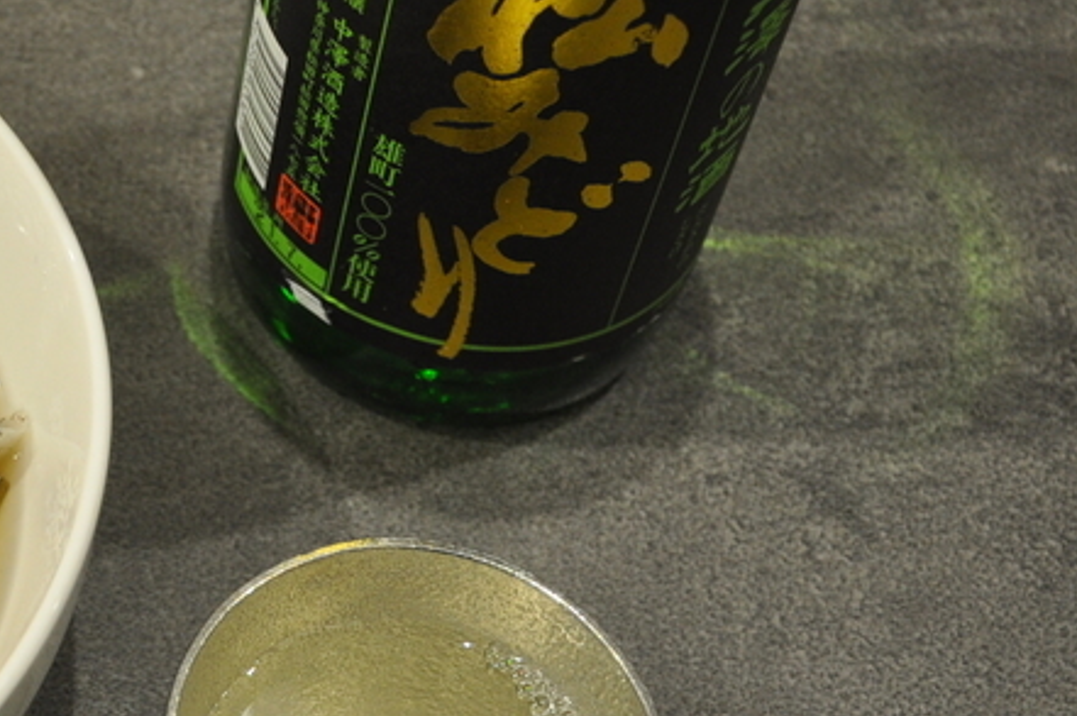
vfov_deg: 13.9
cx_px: 20
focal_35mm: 98
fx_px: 2929
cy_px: 285
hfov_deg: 20.2
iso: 400
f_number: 4
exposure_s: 1/15
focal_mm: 24
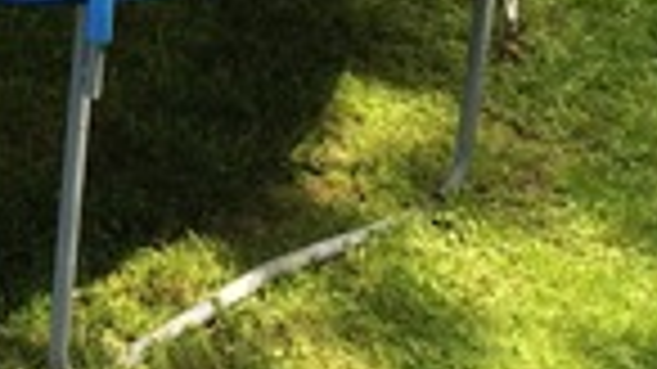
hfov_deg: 17.3
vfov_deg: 9.9
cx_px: -310
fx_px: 1950
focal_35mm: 112
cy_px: -394
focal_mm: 4.12
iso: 32
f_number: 2.2
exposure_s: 1/323
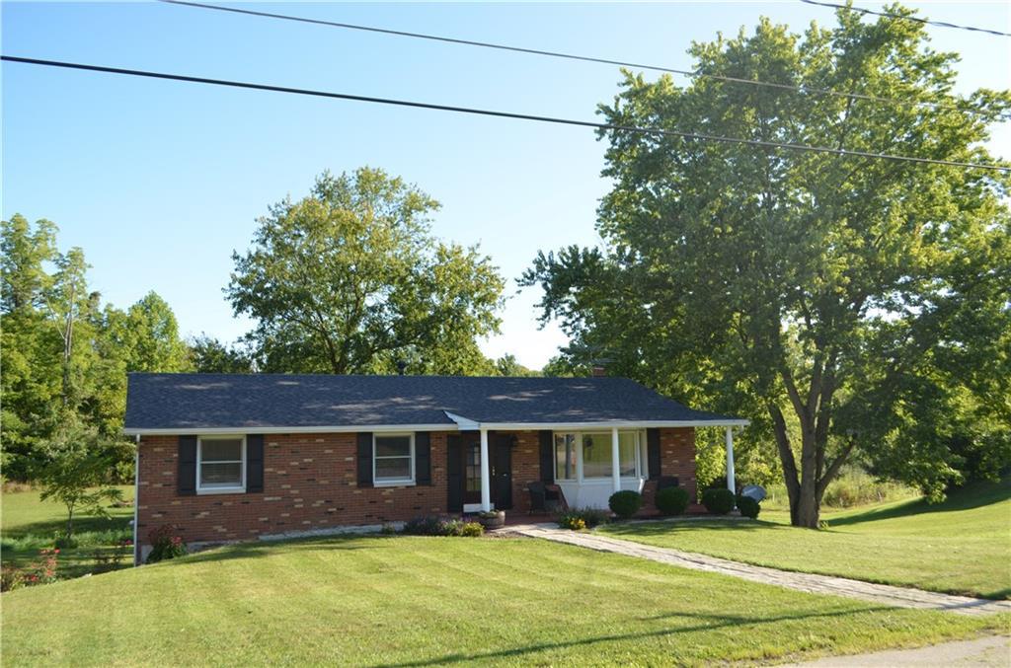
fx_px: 840
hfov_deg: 62.1
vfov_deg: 43.4
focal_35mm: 30
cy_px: 334
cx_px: 506
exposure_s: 1/200
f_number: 6.3
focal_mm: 20
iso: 100
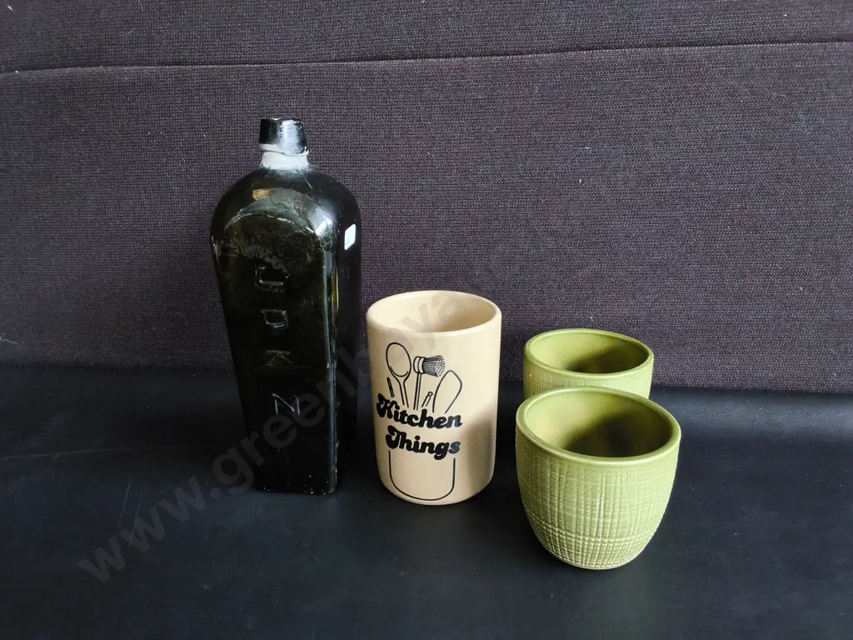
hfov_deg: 65.3
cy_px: 320
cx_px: 426
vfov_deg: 51.4
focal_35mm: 27
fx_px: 665
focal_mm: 2.87
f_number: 2
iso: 160
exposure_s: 1/100
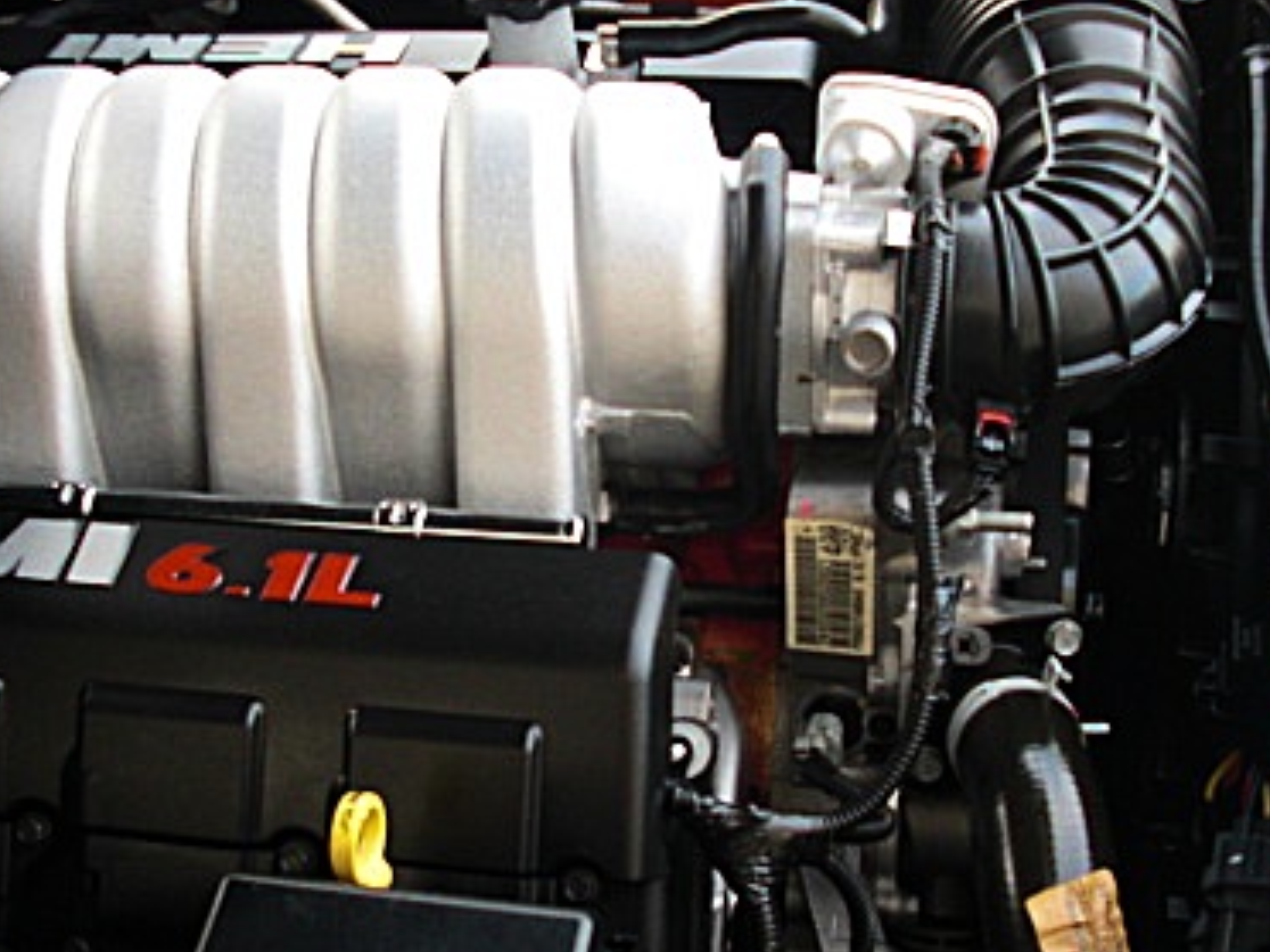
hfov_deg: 31.2
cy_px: 491
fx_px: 2275
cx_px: 611
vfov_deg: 23.6
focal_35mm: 62
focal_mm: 6.3
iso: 100
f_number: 2.8
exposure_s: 1/80
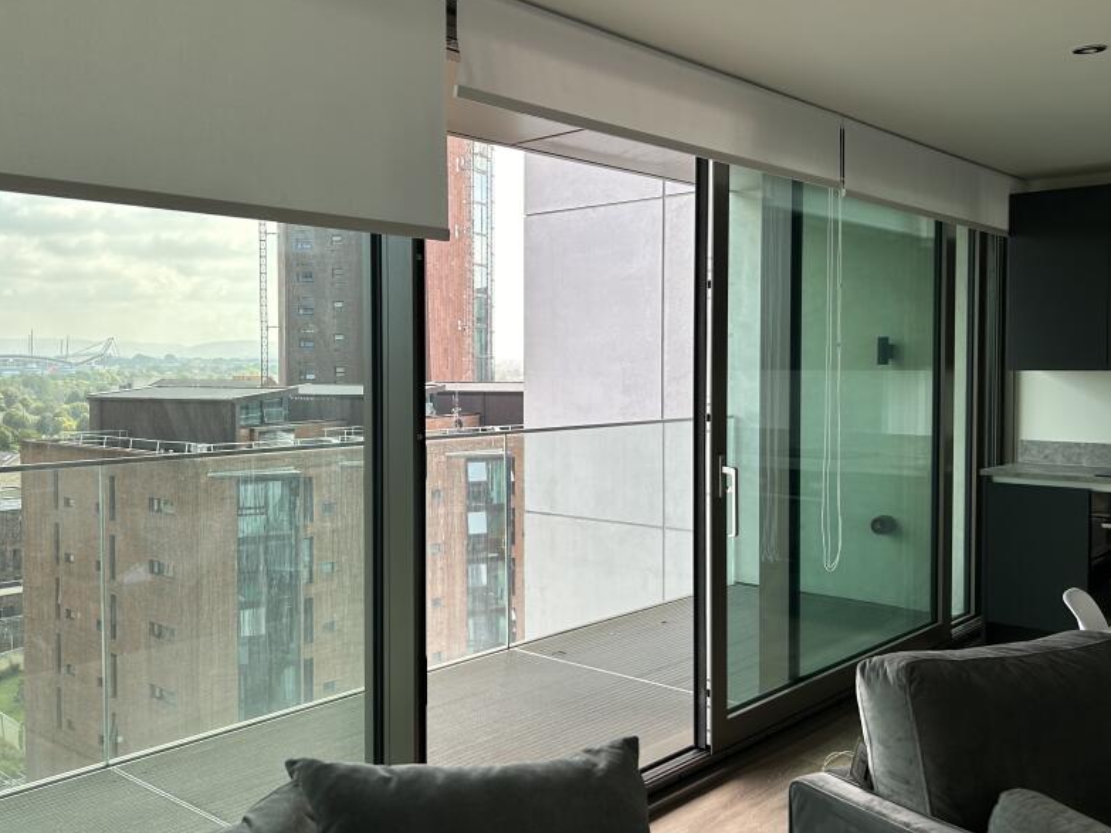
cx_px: 472
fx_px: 1091
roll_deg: +0.3
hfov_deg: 53.8
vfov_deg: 41.8
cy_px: 403
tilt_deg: -2.1
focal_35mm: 34
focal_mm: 5.7
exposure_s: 1/468
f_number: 1.5
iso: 50
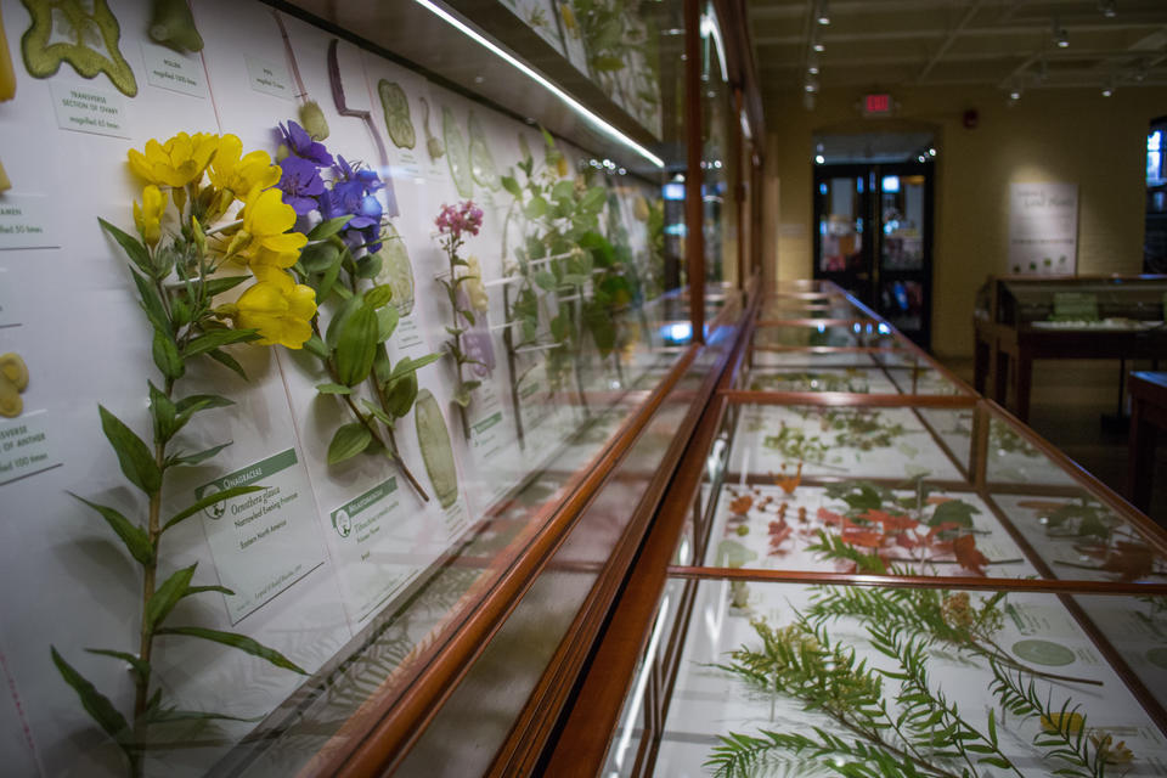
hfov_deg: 67.4
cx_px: 584
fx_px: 875
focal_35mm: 27
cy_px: 389
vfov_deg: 47.9
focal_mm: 18
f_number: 3.5
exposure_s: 1/160
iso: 800
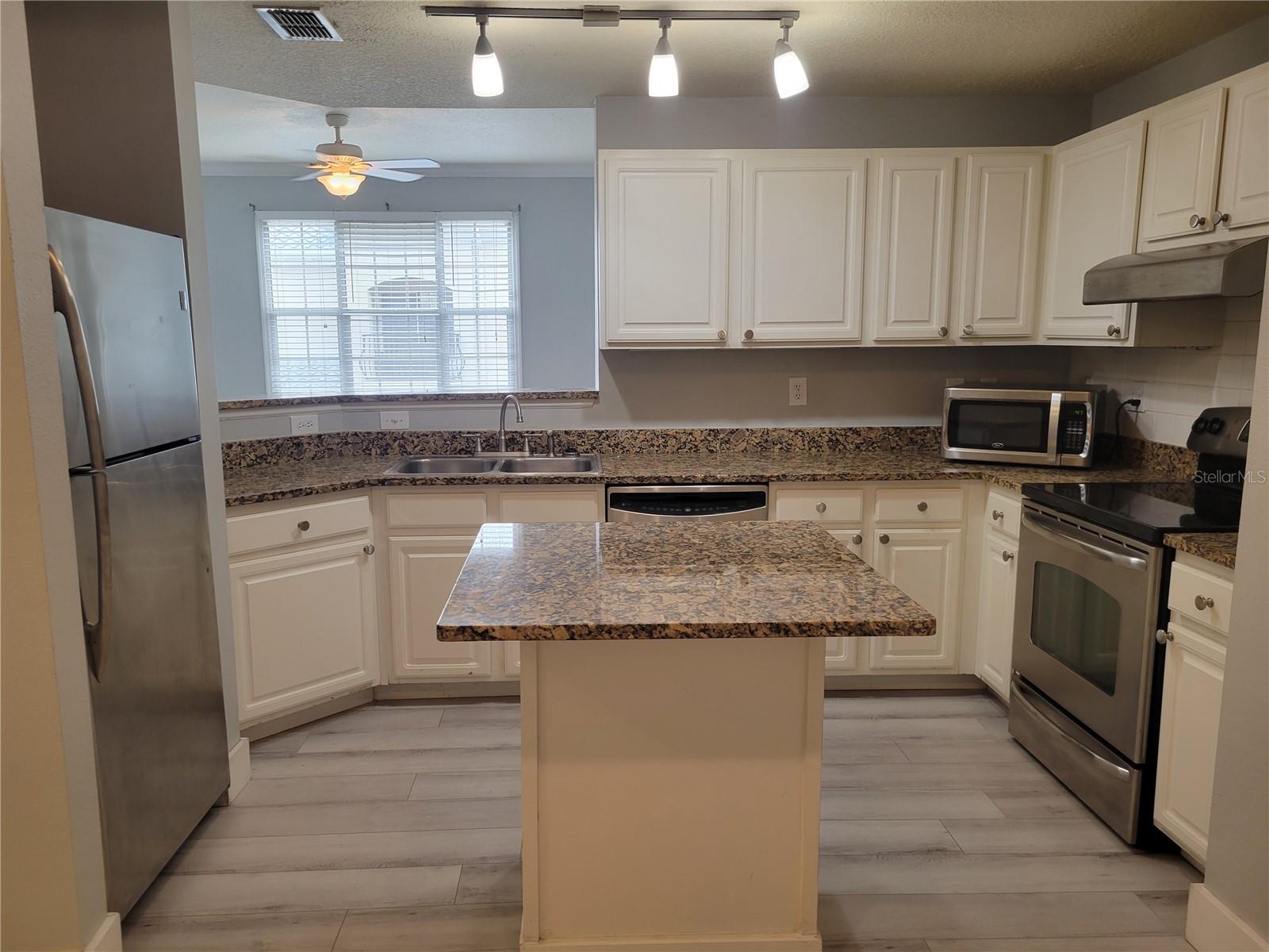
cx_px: 634
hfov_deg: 67.3
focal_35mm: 26
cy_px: 476
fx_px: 953
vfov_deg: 53.1
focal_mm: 5.4
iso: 100
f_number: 1.8
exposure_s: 1/48
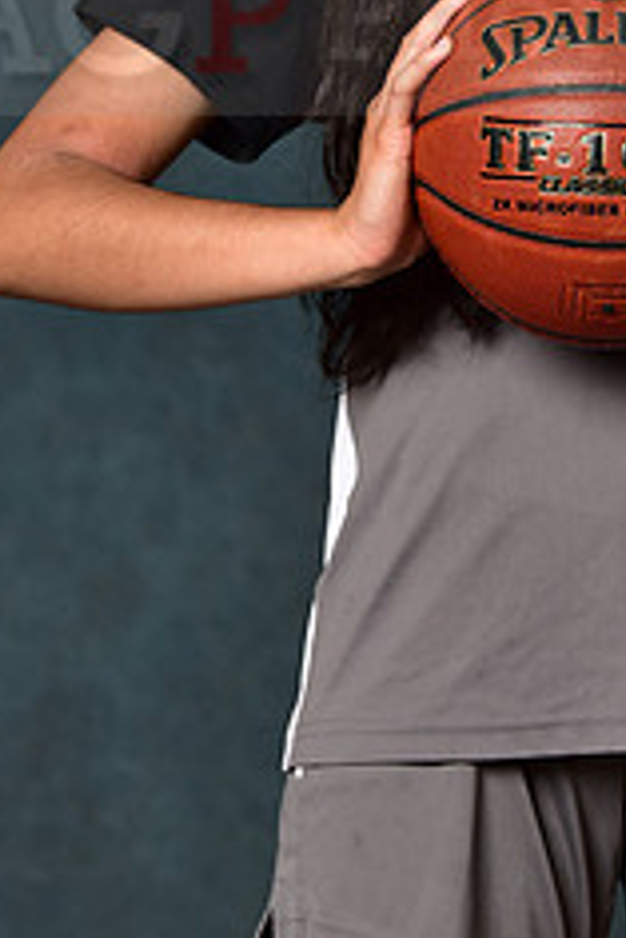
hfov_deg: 4.1
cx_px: 616
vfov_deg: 6.2
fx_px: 8672
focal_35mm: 333
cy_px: -12
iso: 200
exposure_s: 1/160
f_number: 4.5
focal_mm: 135
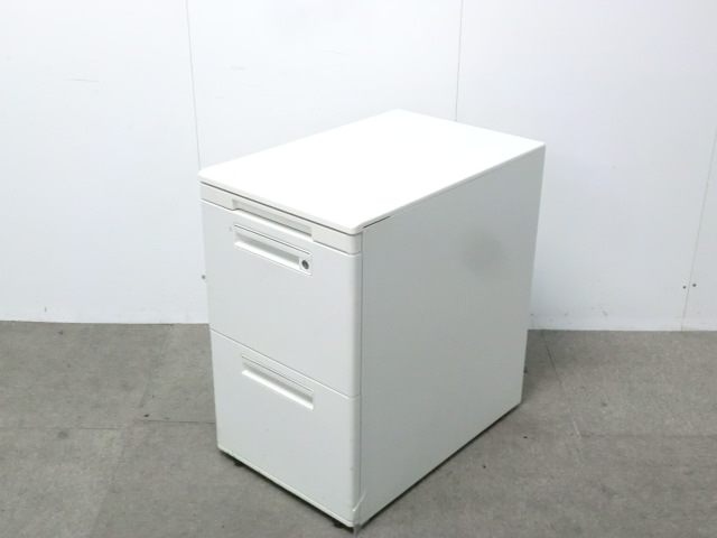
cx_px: 358
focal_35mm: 45
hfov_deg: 42.1
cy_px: 269
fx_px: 932
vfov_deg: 32.2
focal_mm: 8.2
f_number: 4.3
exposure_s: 1/30
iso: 800
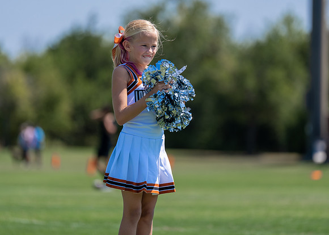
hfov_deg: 7.1
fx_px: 2634
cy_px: 100
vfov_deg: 5.1
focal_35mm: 282
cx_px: 161
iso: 100
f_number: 2.8
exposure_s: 1/2000
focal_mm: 200
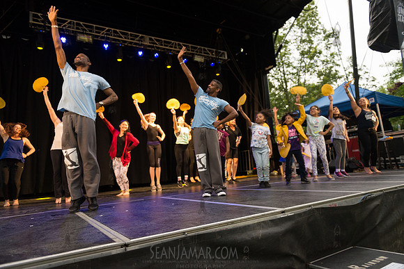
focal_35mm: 24
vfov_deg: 53.2
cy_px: 134
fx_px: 269
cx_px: 202
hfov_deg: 73.7
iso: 1600
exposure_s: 1/1250
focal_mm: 24
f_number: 2.8
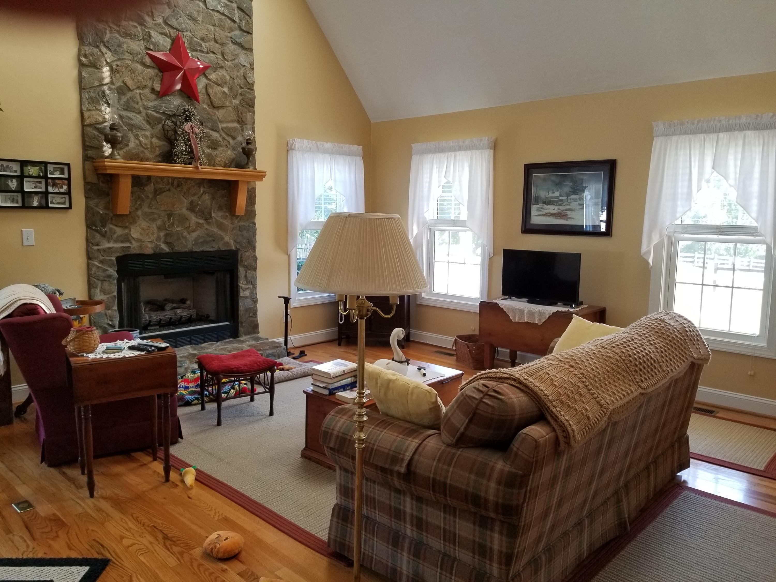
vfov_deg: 53.1
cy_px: 291
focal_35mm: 26
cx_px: 388
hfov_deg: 67.3
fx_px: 583
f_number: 1.7
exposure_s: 1/60
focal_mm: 4.25
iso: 125
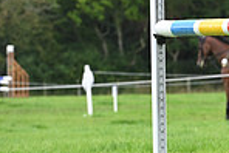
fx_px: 3999
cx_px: 407
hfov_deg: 3.3
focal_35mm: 628
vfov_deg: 2.2
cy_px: -44
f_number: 5.6
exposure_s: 1/1250
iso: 2000
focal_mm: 160
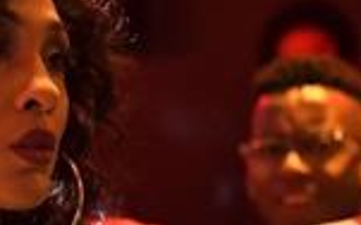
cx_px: -375
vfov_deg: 4.2
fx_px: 3017
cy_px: 360
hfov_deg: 6.6
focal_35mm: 307
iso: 4000
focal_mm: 70
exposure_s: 1/100
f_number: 4
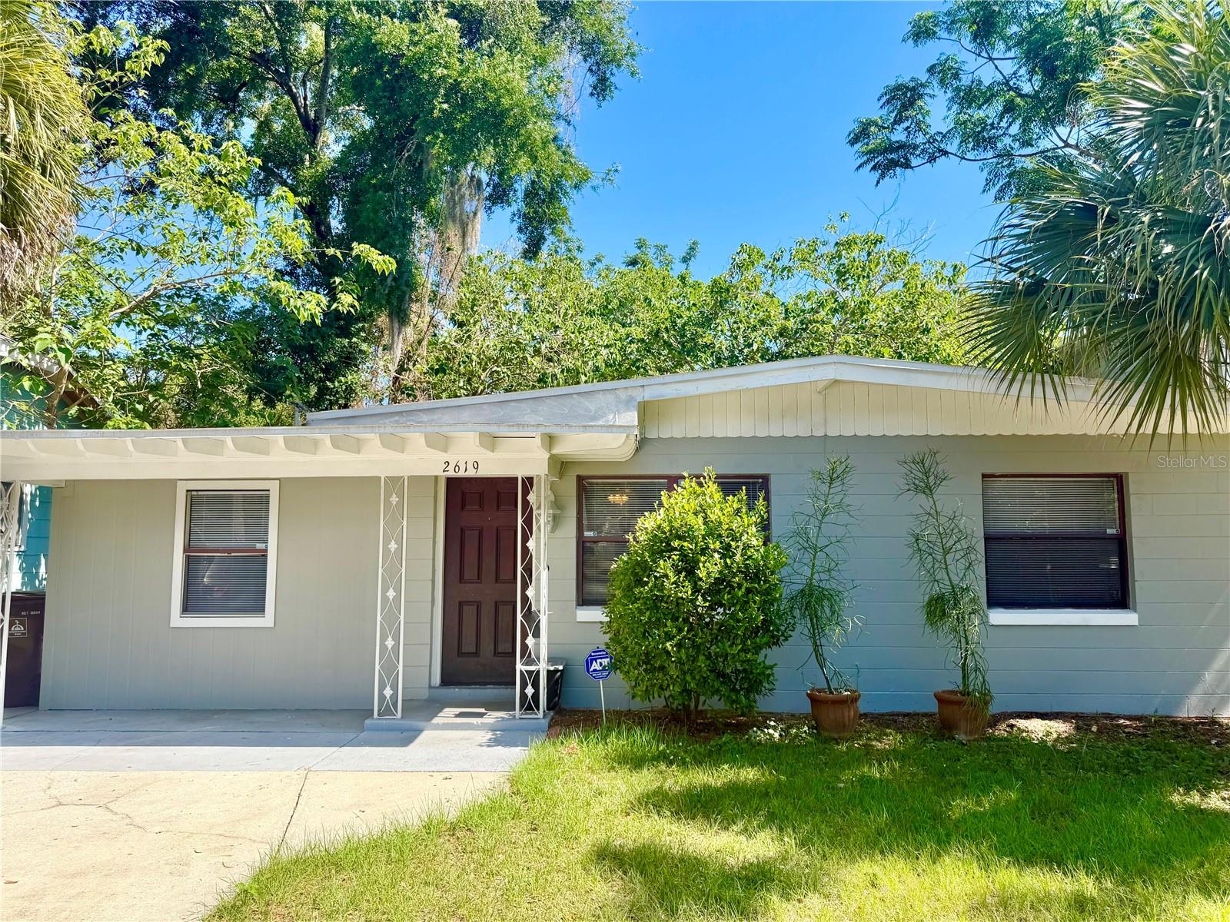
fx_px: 853
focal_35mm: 24
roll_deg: +0.9
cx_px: 615
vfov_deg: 56.8
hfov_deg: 71.6
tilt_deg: +5.0
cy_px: 461
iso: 80
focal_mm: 6.76
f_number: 1.78
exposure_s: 1/1949
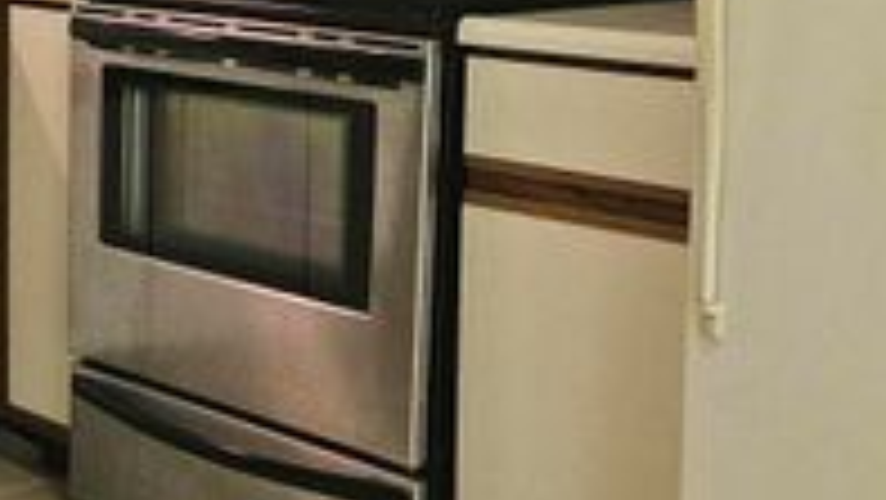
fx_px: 1998
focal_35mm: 85
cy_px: 137
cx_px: 4
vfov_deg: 14.2
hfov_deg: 23.9
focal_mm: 5.4
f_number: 1.8
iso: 640
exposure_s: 1/120
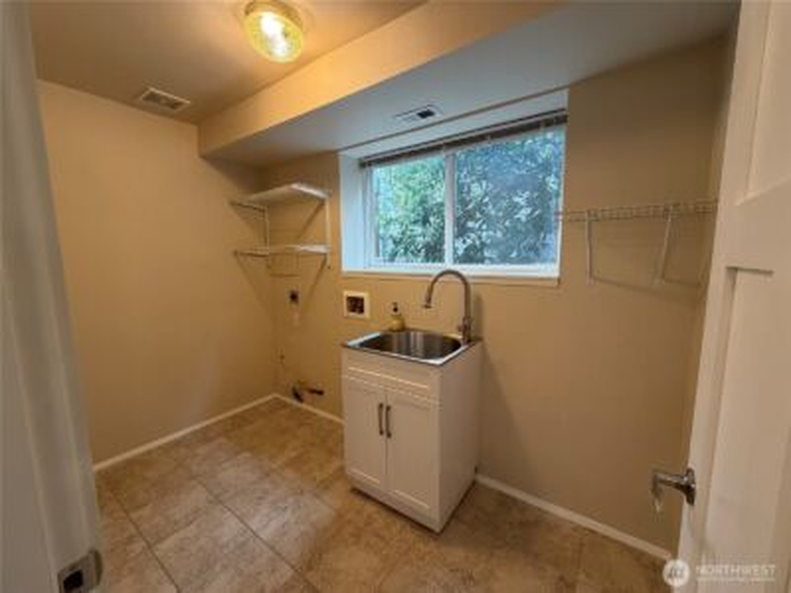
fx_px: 320
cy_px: 296
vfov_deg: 85.7
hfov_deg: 102.1
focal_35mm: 14
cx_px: 396
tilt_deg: -6.8
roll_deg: +0.9
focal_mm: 2.22
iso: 320
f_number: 2.2
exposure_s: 1/120
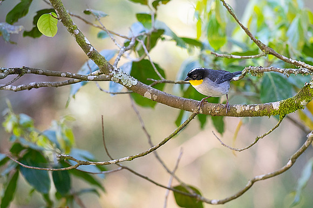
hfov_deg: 7.5
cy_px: 76
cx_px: 211
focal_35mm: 276
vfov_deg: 5.0
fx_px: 2396
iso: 1600
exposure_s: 1/250
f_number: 4
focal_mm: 190
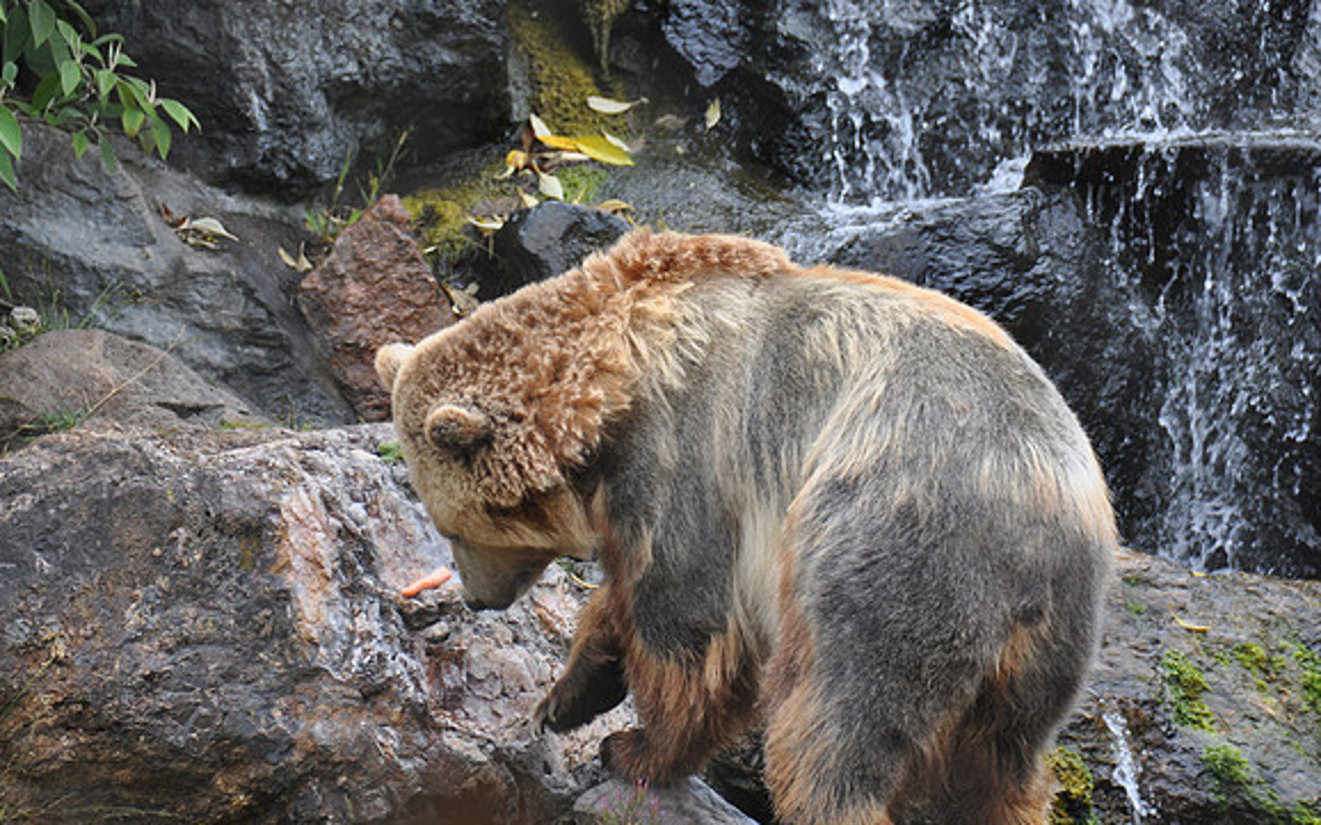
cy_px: 419
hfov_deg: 4.6
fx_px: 16557
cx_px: 660
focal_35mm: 460
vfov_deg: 2.9
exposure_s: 1/250
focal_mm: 300
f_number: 5.6
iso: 320
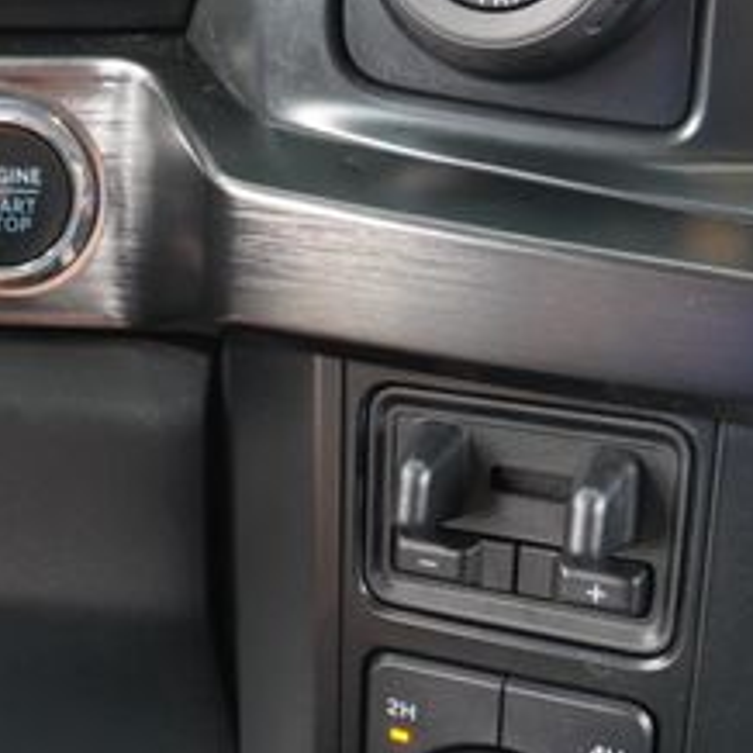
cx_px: 214
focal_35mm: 60
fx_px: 1477
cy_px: 390
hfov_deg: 28.3
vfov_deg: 28.6
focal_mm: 16
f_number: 4
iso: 1000
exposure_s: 1/60
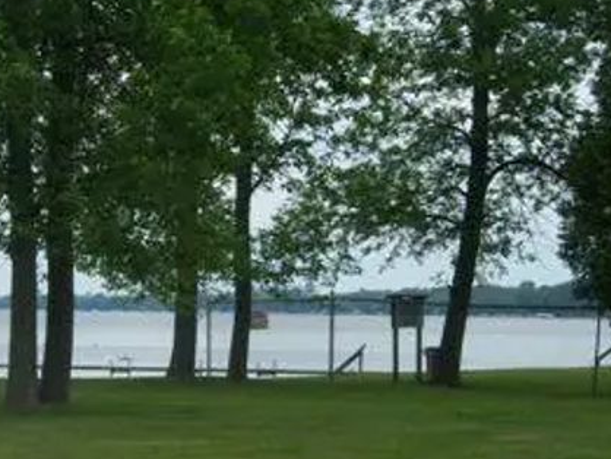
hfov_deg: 16.3
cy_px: 306
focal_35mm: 120
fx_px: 2119
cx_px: 101
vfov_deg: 12.3
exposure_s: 1/400
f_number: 5.6
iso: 80
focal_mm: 10.3
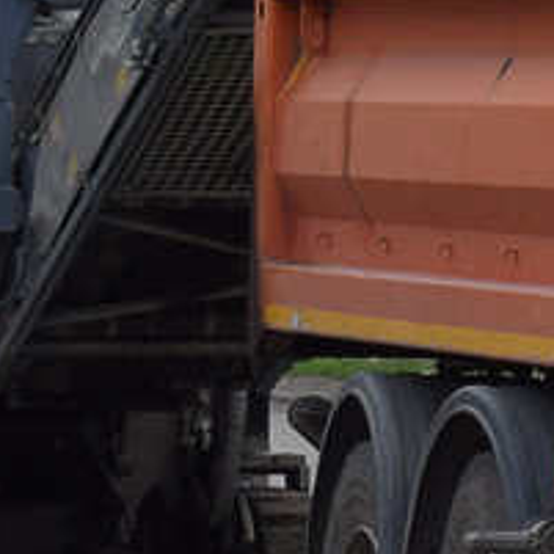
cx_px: 1158
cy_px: 58
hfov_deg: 5.4
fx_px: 5794
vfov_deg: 5.5
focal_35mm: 320
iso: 280
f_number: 8
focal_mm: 42
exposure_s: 1/250
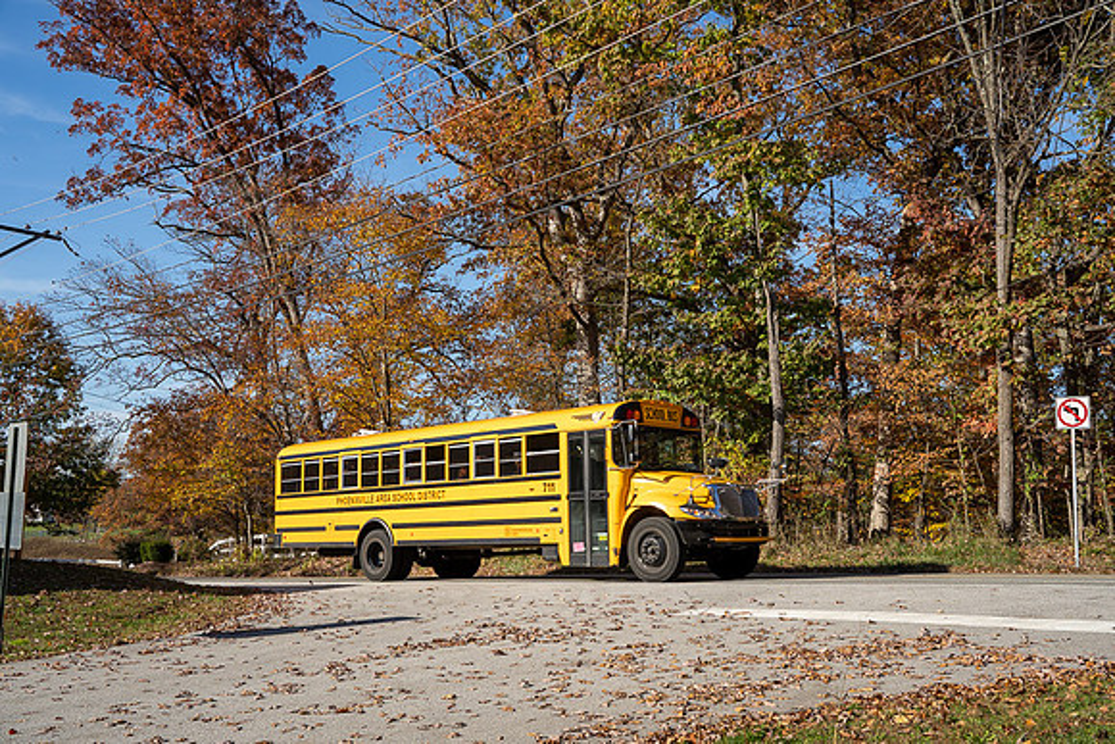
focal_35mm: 35
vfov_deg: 37.9
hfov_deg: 54.4
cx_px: 558
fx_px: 1084
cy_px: 372
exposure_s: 1/500
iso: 320
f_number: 8
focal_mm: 35
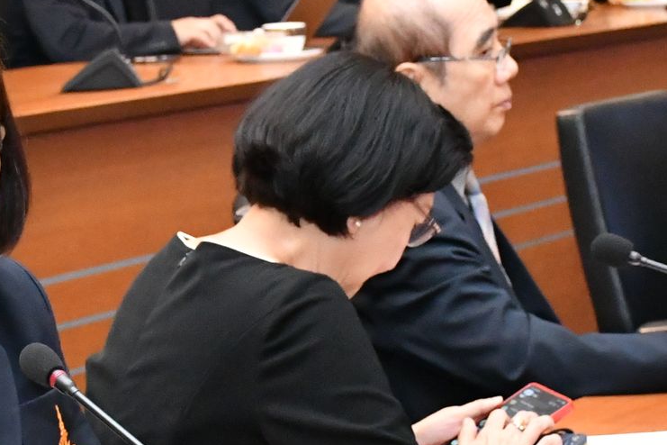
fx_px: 3001
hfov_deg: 12.7
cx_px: 297
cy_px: 297
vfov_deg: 8.5
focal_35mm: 162
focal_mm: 32
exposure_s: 1/160
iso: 5000
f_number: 6.3
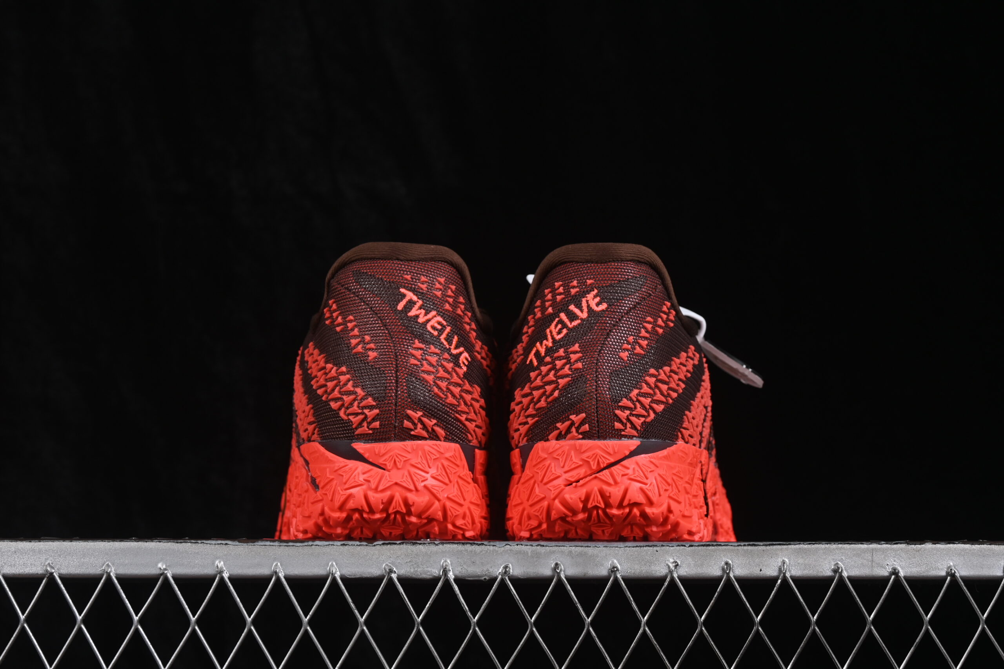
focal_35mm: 75
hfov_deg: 27.0
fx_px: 2092
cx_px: 502
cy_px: 334
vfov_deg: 18.2
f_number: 8
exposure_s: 1/80
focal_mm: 50
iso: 160
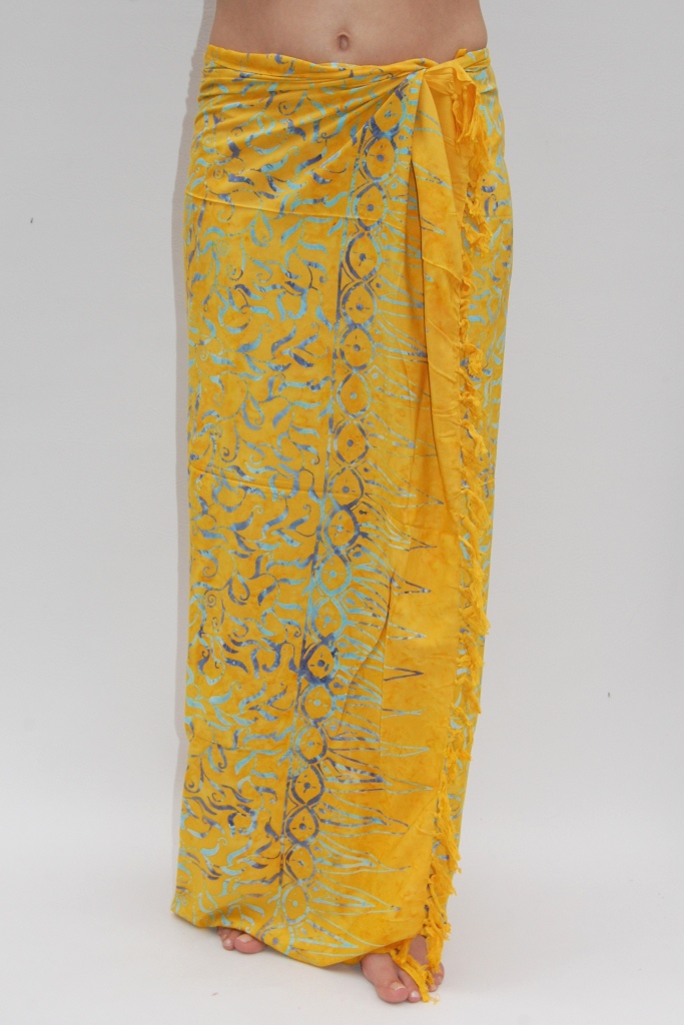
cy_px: 512
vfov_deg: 37.8
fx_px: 1496
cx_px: 342
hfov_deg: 25.8
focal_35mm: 52
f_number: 9
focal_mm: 35
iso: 800
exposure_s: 1/500
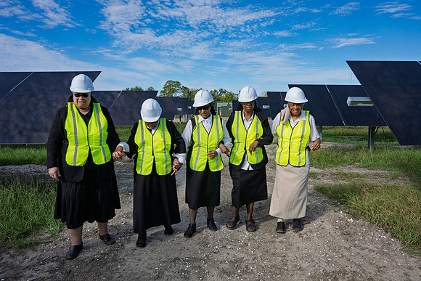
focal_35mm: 28
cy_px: 140
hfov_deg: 65.5
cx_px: 210
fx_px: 328
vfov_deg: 46.4
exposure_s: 1/640
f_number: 8
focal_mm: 28
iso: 200
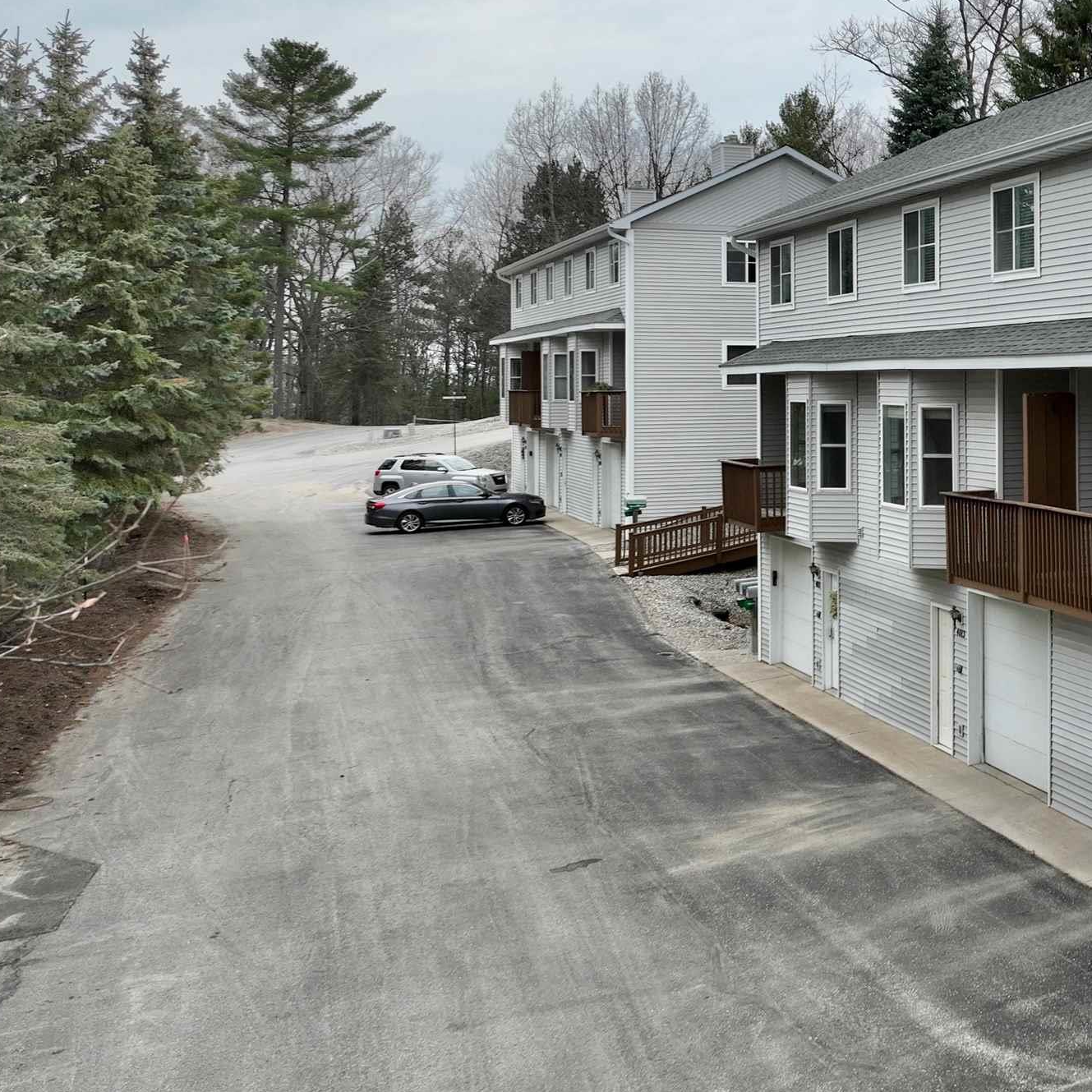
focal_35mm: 49
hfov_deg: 30.5
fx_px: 1749
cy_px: 364
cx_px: 1239
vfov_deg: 34.4
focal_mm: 12.29
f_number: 2.8
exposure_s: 1/400
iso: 160
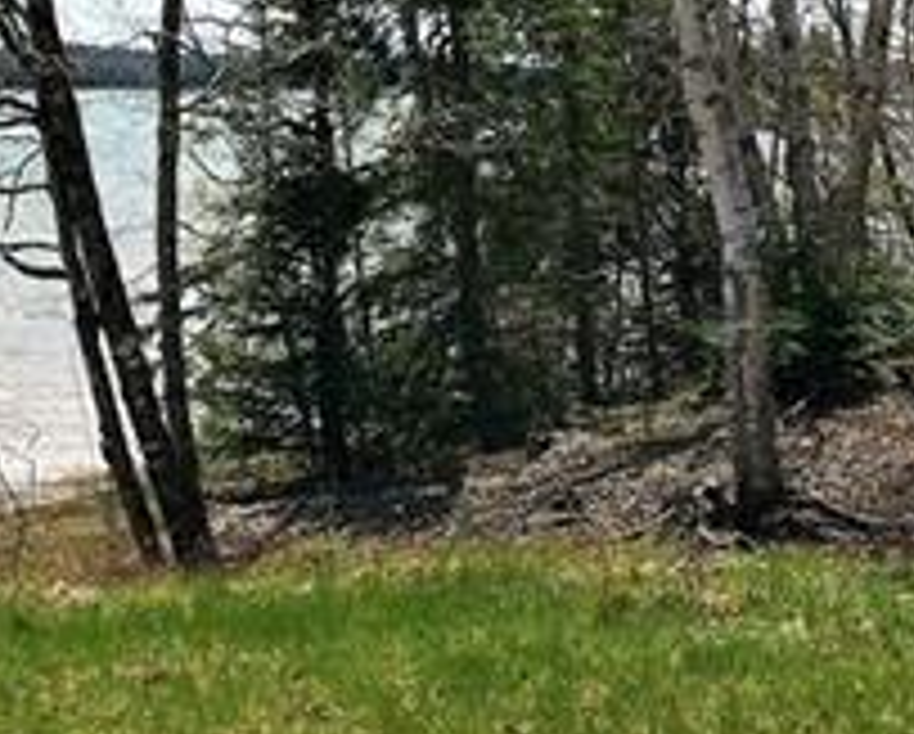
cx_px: 167
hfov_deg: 17.7
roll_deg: -1.0
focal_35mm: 107
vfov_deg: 14.4
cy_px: 248
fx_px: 2899
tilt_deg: -3.2
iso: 25
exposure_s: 1/2198
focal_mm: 4.15
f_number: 2.2
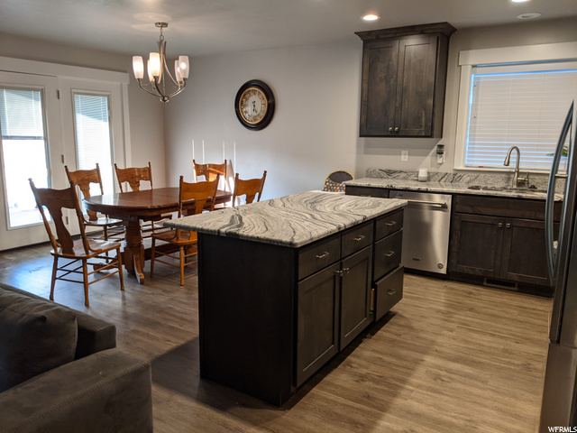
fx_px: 450
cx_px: 288
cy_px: 216
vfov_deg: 51.4
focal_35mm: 27
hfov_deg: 65.3
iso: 151
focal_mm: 4.44
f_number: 1.8
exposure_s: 1/120
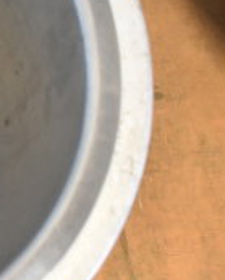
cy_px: 100
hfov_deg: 11.5
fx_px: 988
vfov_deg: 16.1
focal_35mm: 119
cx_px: -244
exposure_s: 1/40
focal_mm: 24
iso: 2000
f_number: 3.8
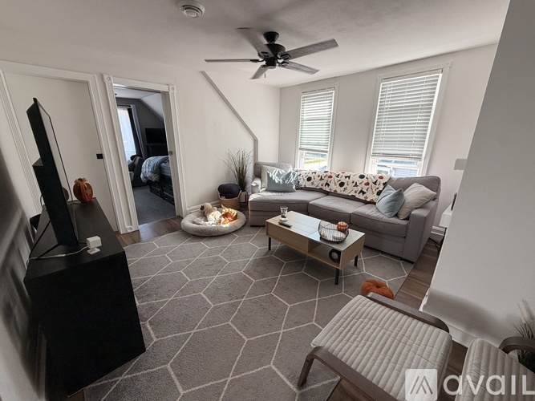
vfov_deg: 85.7
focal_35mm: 14
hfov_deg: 102.1
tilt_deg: -16.3
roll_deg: -0.2
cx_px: 268
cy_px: 200
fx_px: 216
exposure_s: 1/121
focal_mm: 2.22
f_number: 2.2
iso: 125
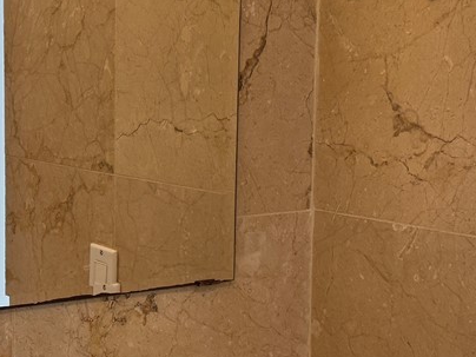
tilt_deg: -7.7
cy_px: 176
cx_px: 81
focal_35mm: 95
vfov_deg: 15.6
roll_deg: +0.1
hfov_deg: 20.4
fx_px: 1306
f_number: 1.78
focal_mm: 6.76
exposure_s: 1/120
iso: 125
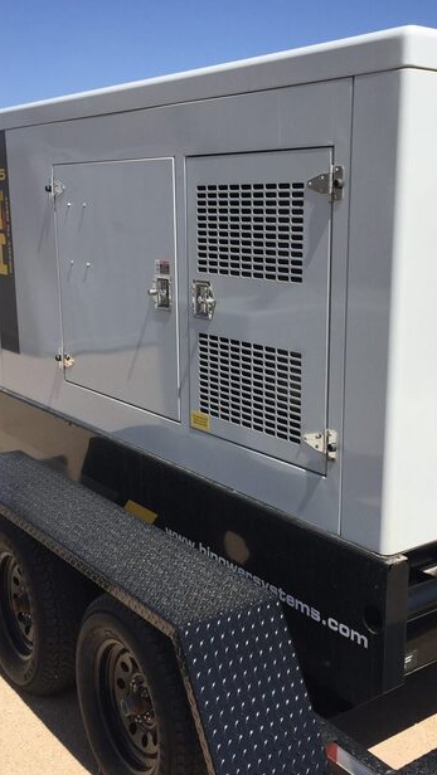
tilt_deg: -12.8
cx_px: 281
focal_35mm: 41
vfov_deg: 49.3
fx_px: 844
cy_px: 419
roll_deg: -0.6
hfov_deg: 28.9
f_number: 2.2
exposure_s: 1/3049
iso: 32
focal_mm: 4.15
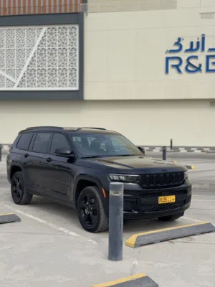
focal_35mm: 48
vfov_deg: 39.7
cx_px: 108
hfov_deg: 30.3
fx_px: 398
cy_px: 144
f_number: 1.78
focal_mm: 6.76
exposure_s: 1/7092
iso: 64
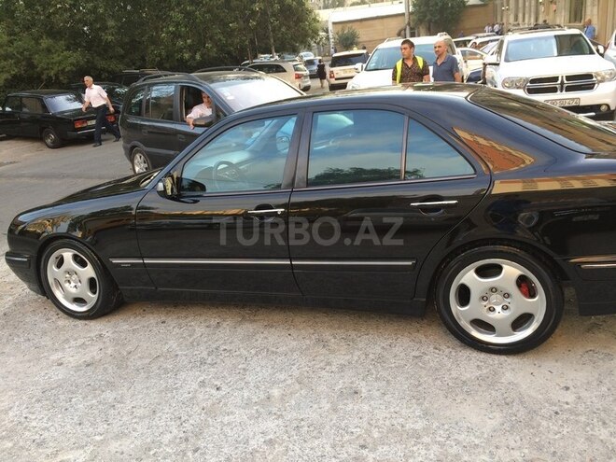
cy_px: 231
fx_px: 516
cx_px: 308
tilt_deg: -18.8
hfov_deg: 61.7
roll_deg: +5.1
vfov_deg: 48.2
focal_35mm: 29
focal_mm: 4.15
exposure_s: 1/100
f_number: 2.2
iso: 50
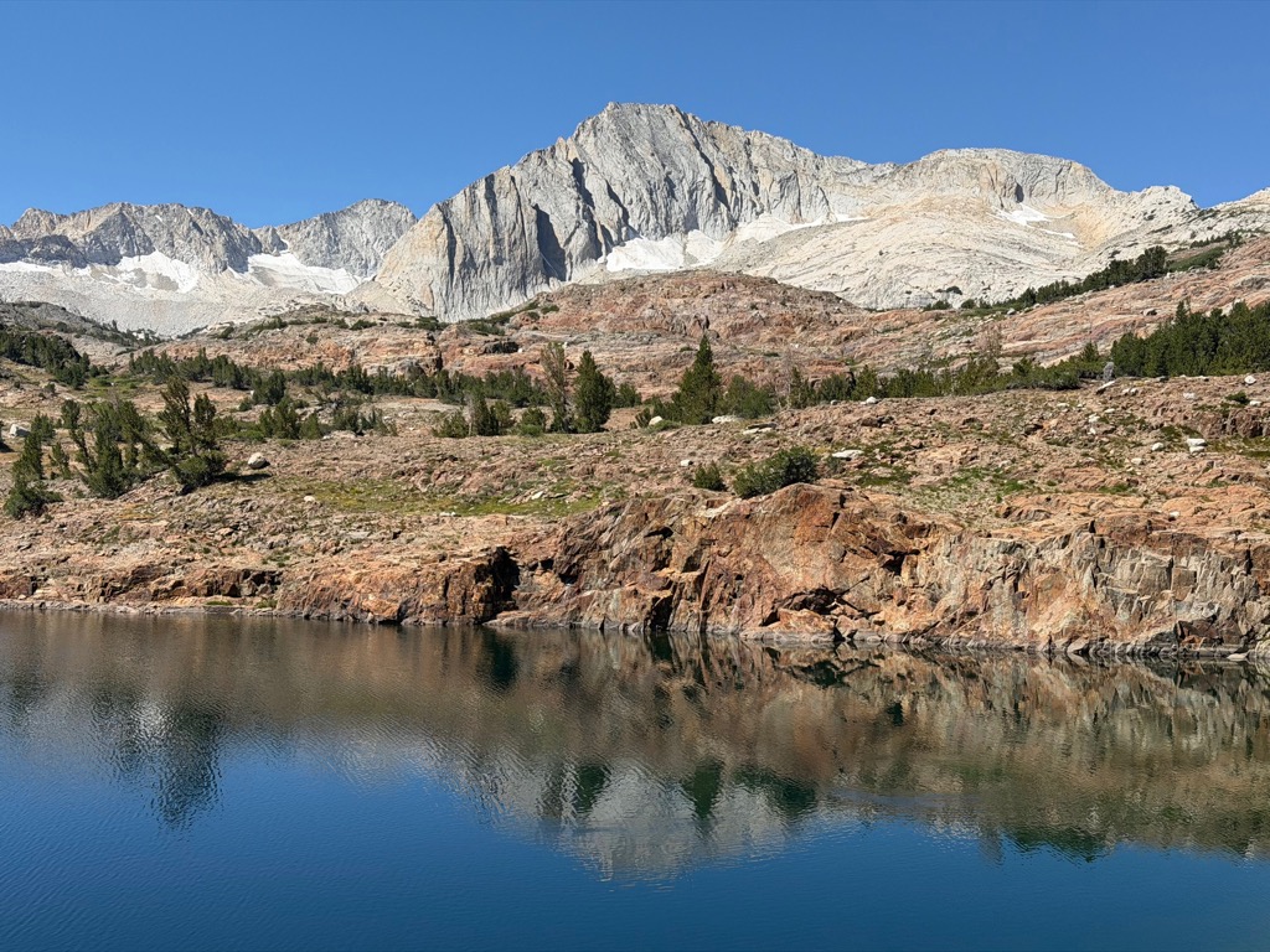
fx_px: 1761
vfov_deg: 30.3
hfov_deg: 39.7
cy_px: 476
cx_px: 635
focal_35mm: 48
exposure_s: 1/4587
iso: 64
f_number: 1.78
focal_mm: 6.76
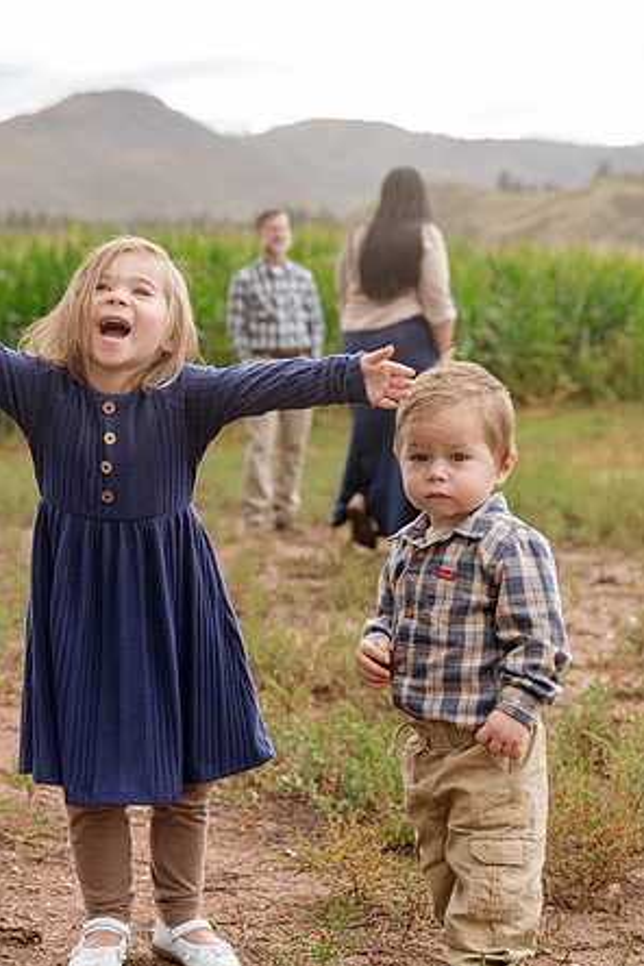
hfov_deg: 19.2
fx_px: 1905
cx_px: 324
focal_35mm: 71
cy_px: 481
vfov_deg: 28.5
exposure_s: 1/125
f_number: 5.6
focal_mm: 70
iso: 200
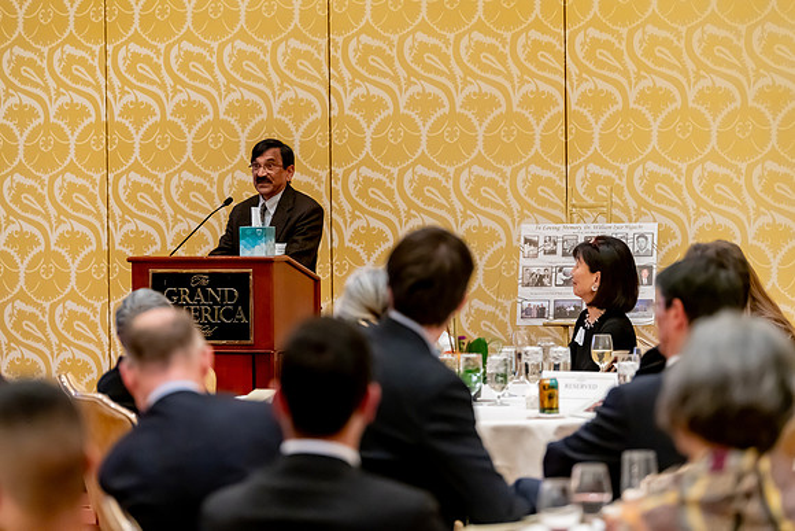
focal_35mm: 124
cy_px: 261
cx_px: 387
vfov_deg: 11.0
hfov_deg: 16.5
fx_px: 2744
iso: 6400
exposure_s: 1/160
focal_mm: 120
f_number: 2.8
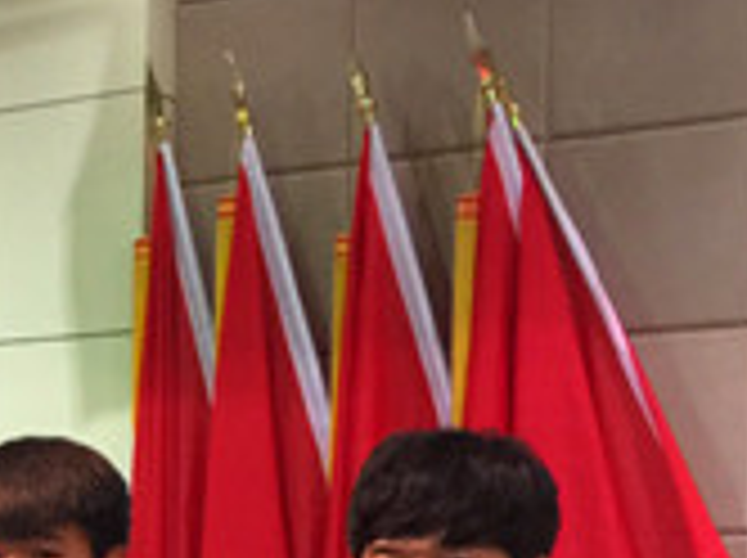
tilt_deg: -2.8
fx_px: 2263
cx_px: -400
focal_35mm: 105
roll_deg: -1.3
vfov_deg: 13.6
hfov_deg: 16.9
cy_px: 716
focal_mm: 4.15
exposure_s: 1/17
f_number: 2.2
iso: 125
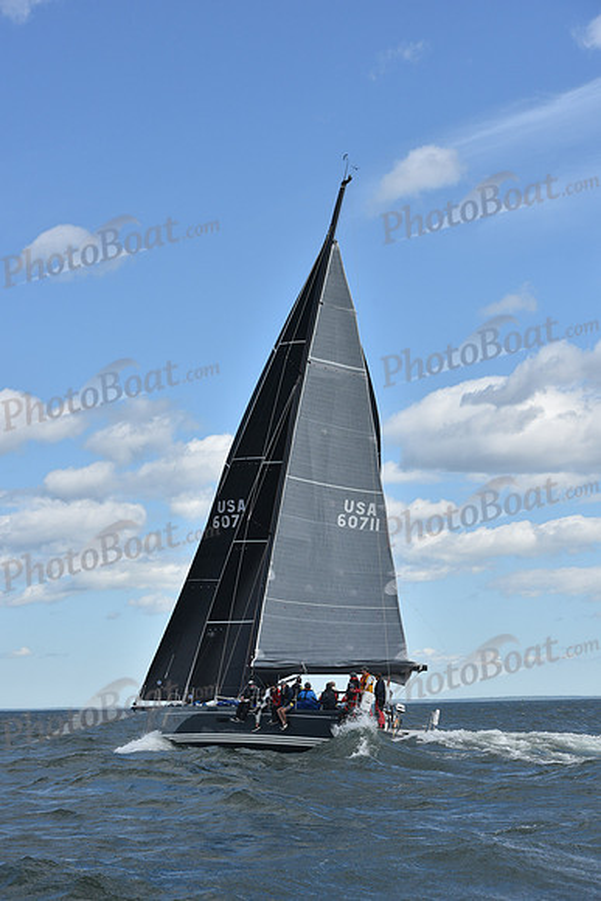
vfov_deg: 28.8
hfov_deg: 19.5
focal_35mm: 70
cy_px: 450
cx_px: 300
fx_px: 1752
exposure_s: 1/1000
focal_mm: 70
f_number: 8
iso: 320
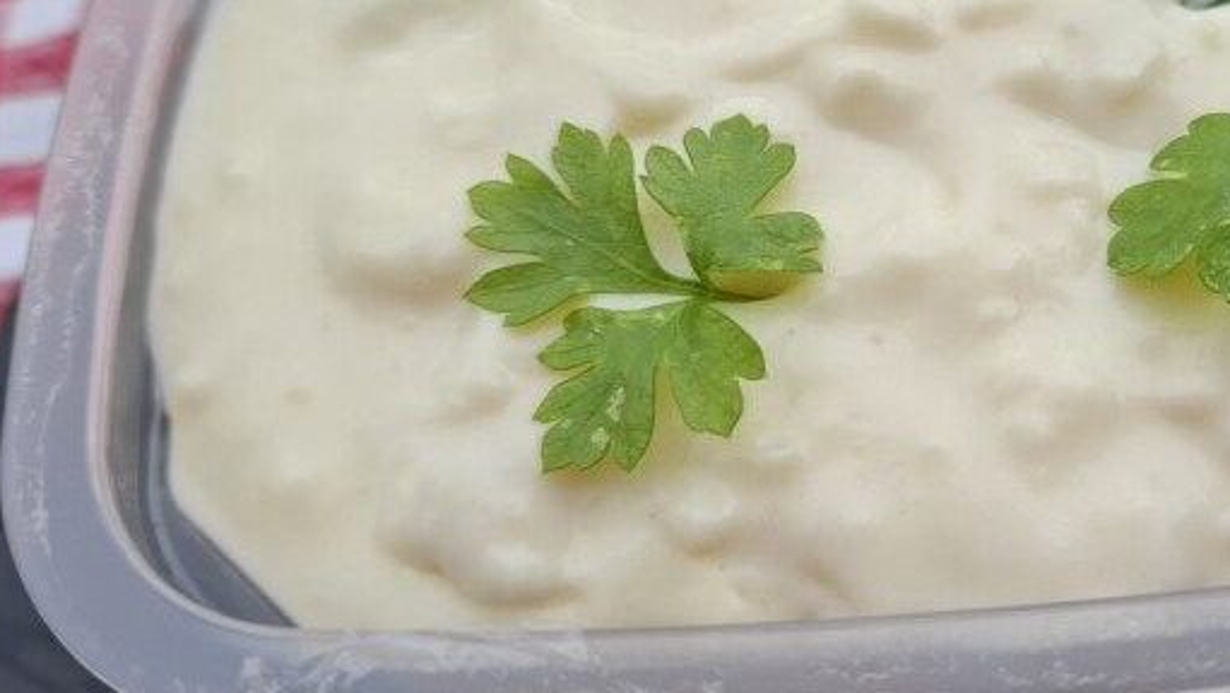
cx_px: 953
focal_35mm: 40
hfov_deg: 48.1
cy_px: 197
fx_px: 1305
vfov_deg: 29.4
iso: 50
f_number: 1.8
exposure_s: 1/767
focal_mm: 5.54
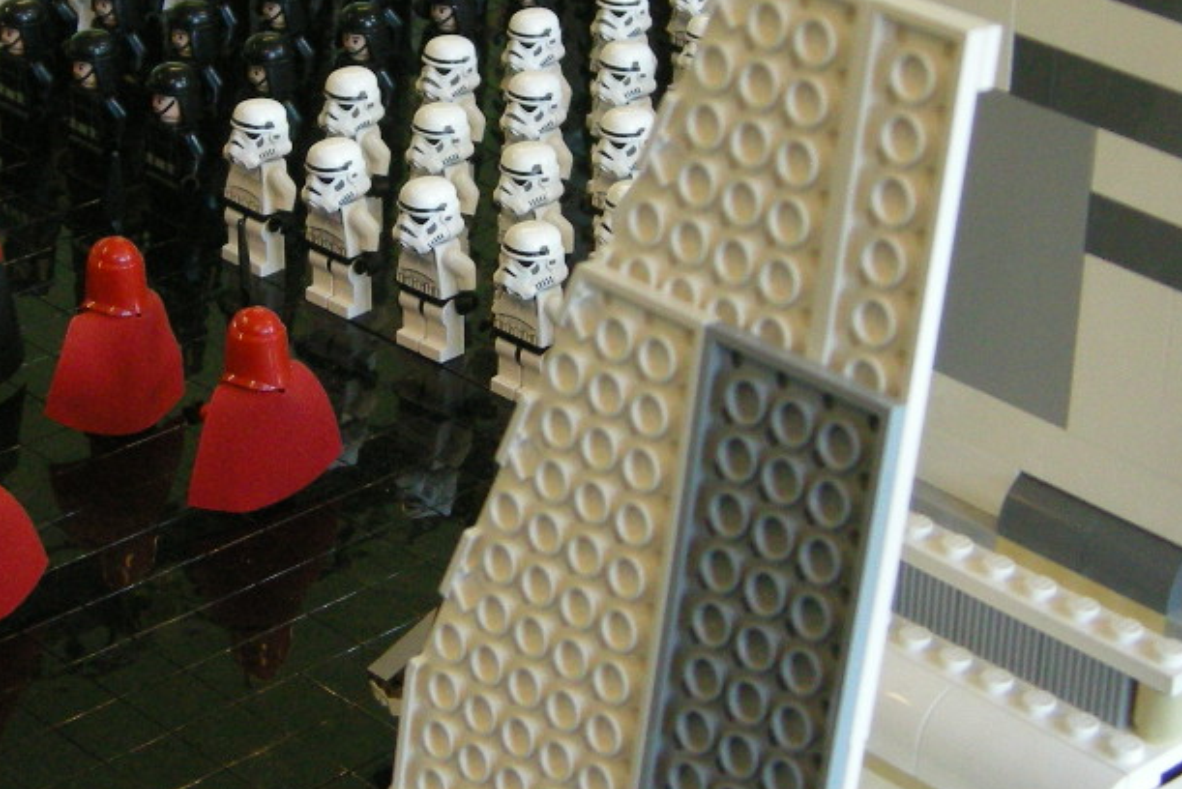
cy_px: 211
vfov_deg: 13.9
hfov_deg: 20.8
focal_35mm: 98
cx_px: 513
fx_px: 3219
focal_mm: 7.5
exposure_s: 1/57.3
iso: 234
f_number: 2.7
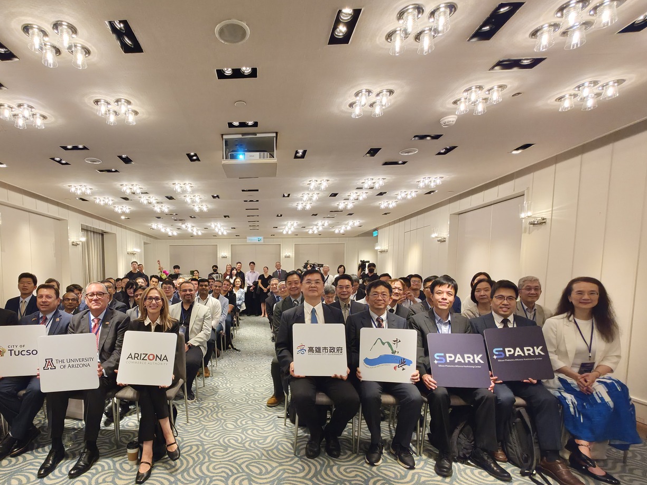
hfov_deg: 88.9
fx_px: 318
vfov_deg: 73.3
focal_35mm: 17
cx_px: 236
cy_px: 306
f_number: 1.9
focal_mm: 2.2
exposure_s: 1/60
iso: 100
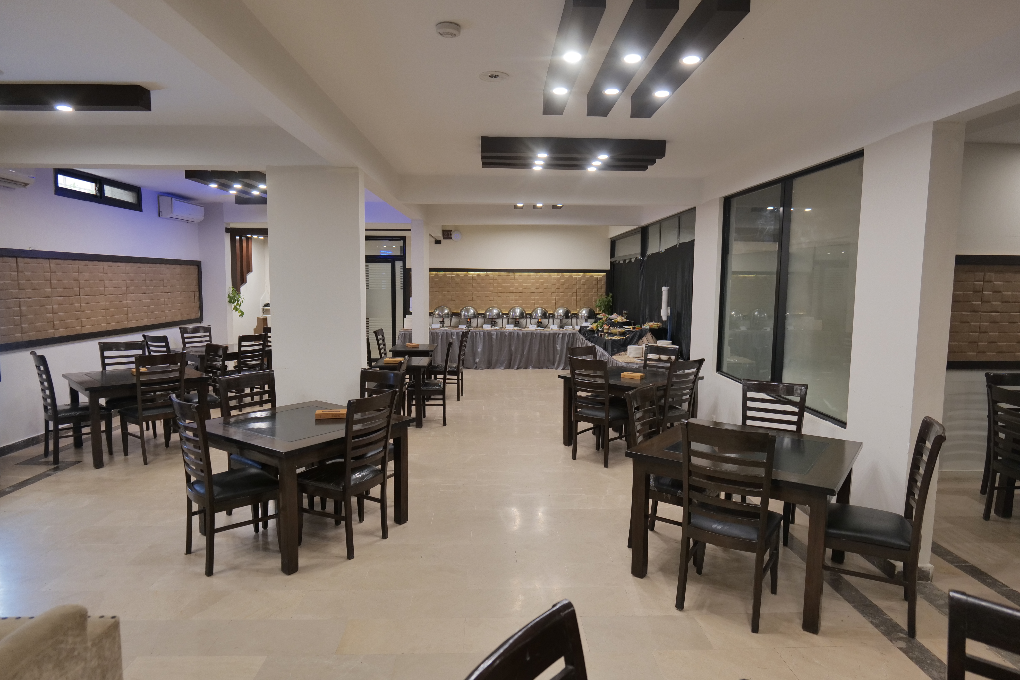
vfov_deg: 61.9
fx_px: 567
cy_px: 340
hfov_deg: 84.0
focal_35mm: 20
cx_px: 510
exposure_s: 1/100
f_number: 3.5
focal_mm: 20
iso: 1600
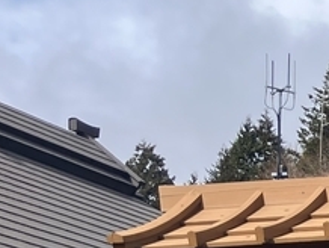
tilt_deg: +5.0
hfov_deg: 11.2
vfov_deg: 9.3
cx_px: 718
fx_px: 1465
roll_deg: -0.5
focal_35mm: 154
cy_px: 428
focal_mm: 3.99
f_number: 1.8
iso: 32
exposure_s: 1/1215
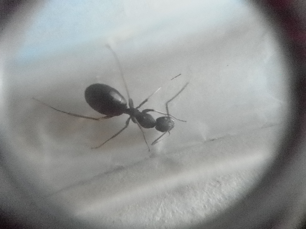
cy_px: 114
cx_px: 153
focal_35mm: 33
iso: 3200
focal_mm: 5.8
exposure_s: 1/160
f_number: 3.5
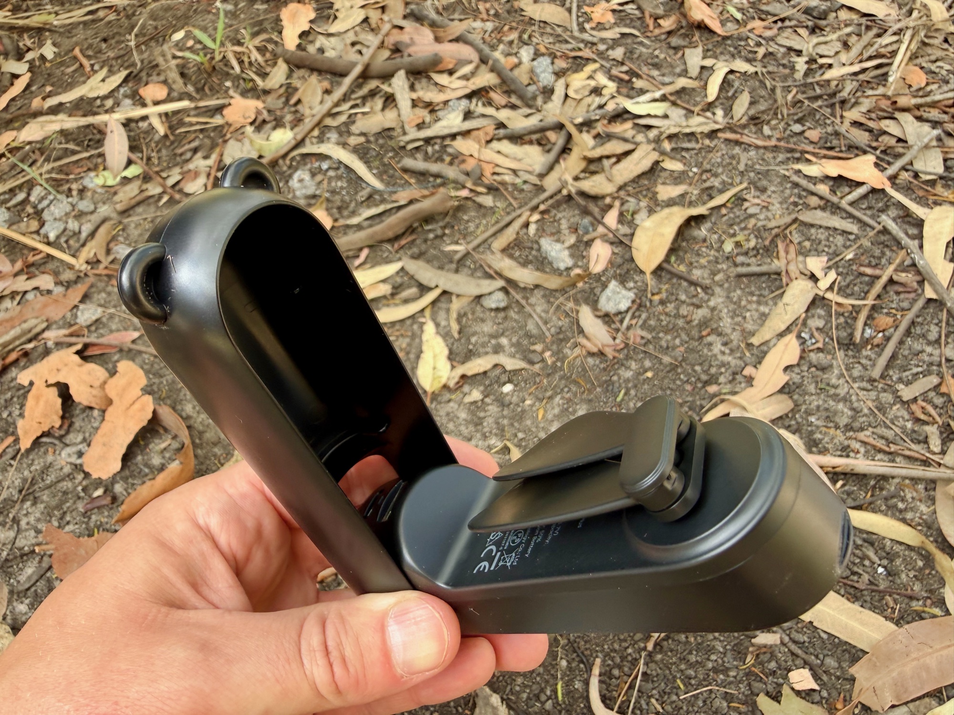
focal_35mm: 24
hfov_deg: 71.6
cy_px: 358
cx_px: 477
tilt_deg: -49.3
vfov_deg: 56.8
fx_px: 661
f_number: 2.2
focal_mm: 2.22
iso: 50
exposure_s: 1/99
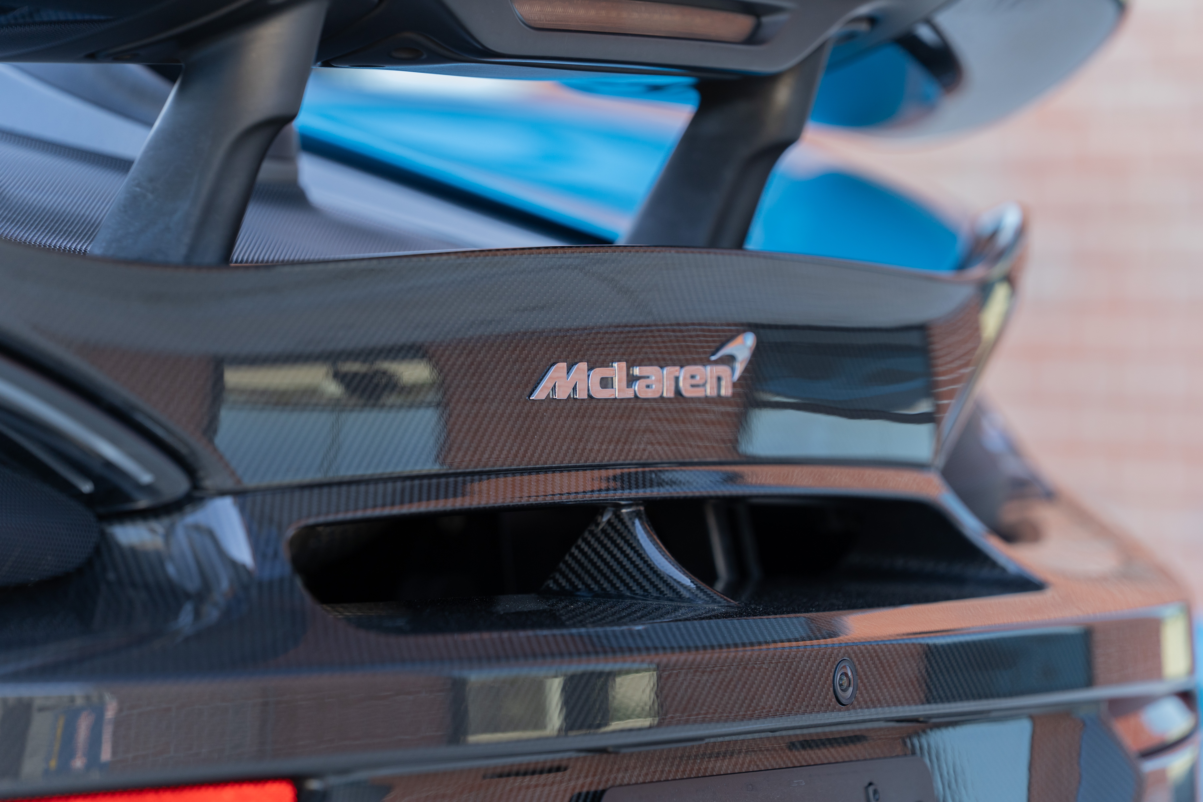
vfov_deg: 6.9
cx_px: 602
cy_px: 401
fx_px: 6683
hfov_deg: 10.3
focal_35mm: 200
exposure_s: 1/250
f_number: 4
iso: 500
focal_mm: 200
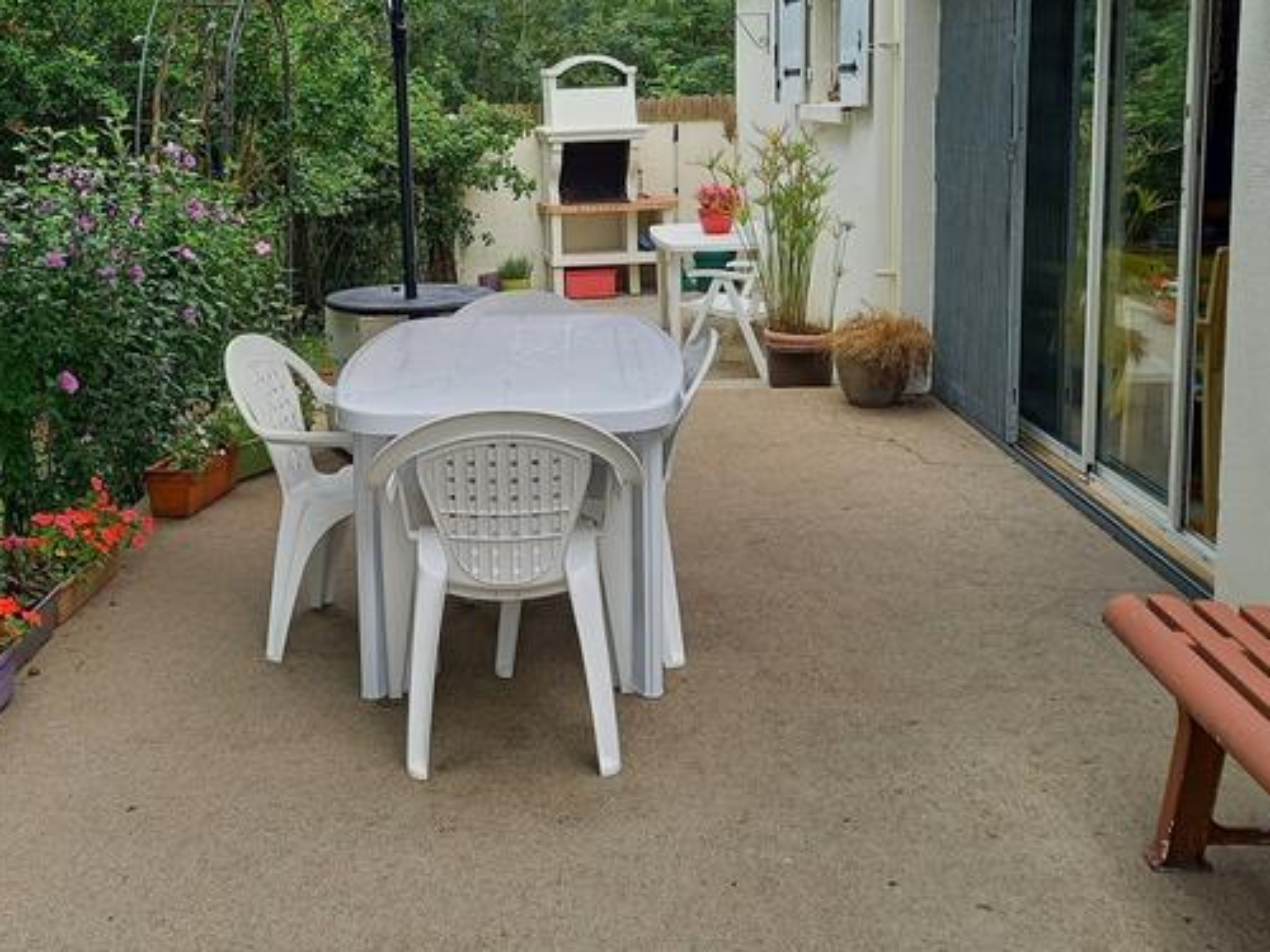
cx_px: 475
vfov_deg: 35.7
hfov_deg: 46.4
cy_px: 338
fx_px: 1468
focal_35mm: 40
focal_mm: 4.6
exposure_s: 1/177
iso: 50
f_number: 2
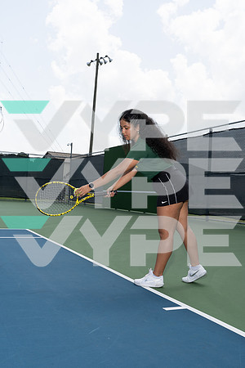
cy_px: 184
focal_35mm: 39
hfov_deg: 34.2
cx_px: 122
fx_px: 398
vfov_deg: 49.6
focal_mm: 39
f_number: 10
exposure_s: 1/250
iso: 160
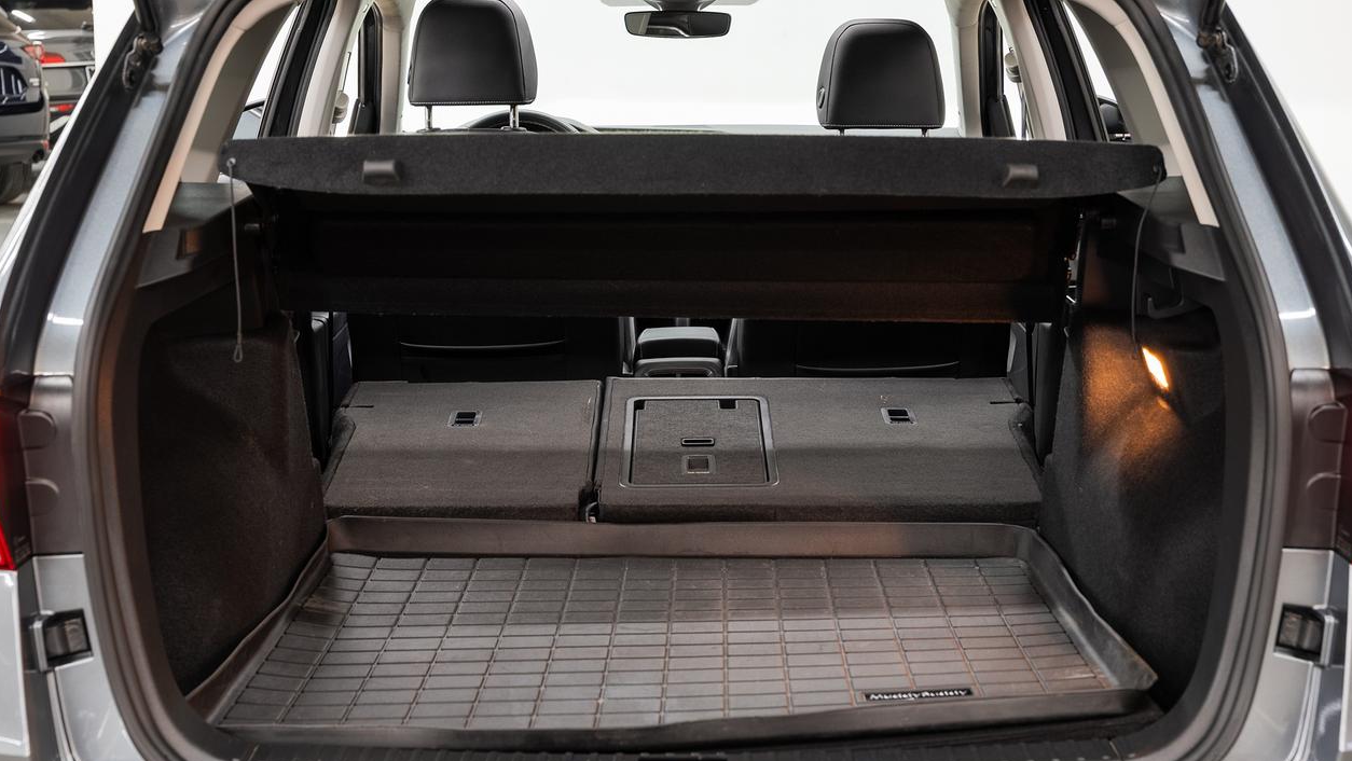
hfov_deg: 39.2
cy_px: 258
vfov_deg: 22.6
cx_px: 681
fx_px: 1900
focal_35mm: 53
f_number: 5.6
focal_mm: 42.8
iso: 100
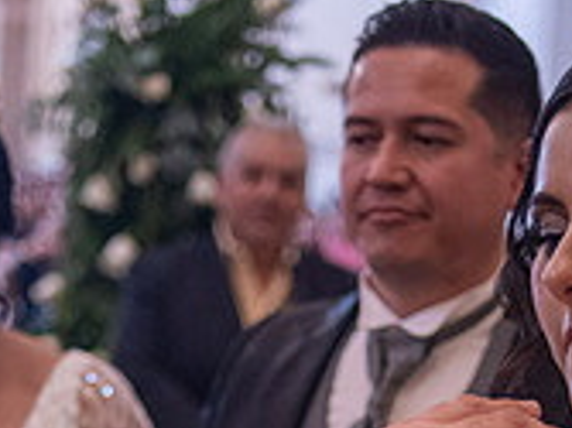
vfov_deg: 12.3
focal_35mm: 117
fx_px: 1932
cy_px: 543
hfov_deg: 16.8
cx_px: 250
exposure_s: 1/250
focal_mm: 35
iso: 2000
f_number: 2
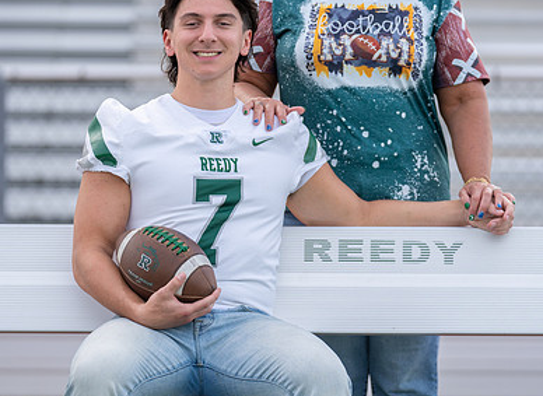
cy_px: 113
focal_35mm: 245
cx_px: 223
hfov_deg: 8.2
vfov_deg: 6.0
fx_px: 3805
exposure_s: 1/500
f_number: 2.8
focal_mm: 151
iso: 100
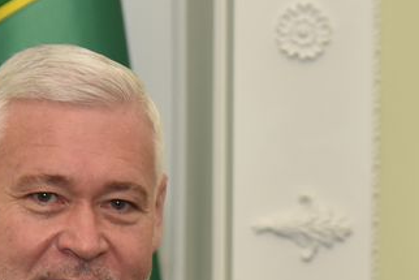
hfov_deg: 6.3
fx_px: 3796
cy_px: 460
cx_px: 314
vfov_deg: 4.2
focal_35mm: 326
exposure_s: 1/200
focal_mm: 75
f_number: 4
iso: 800
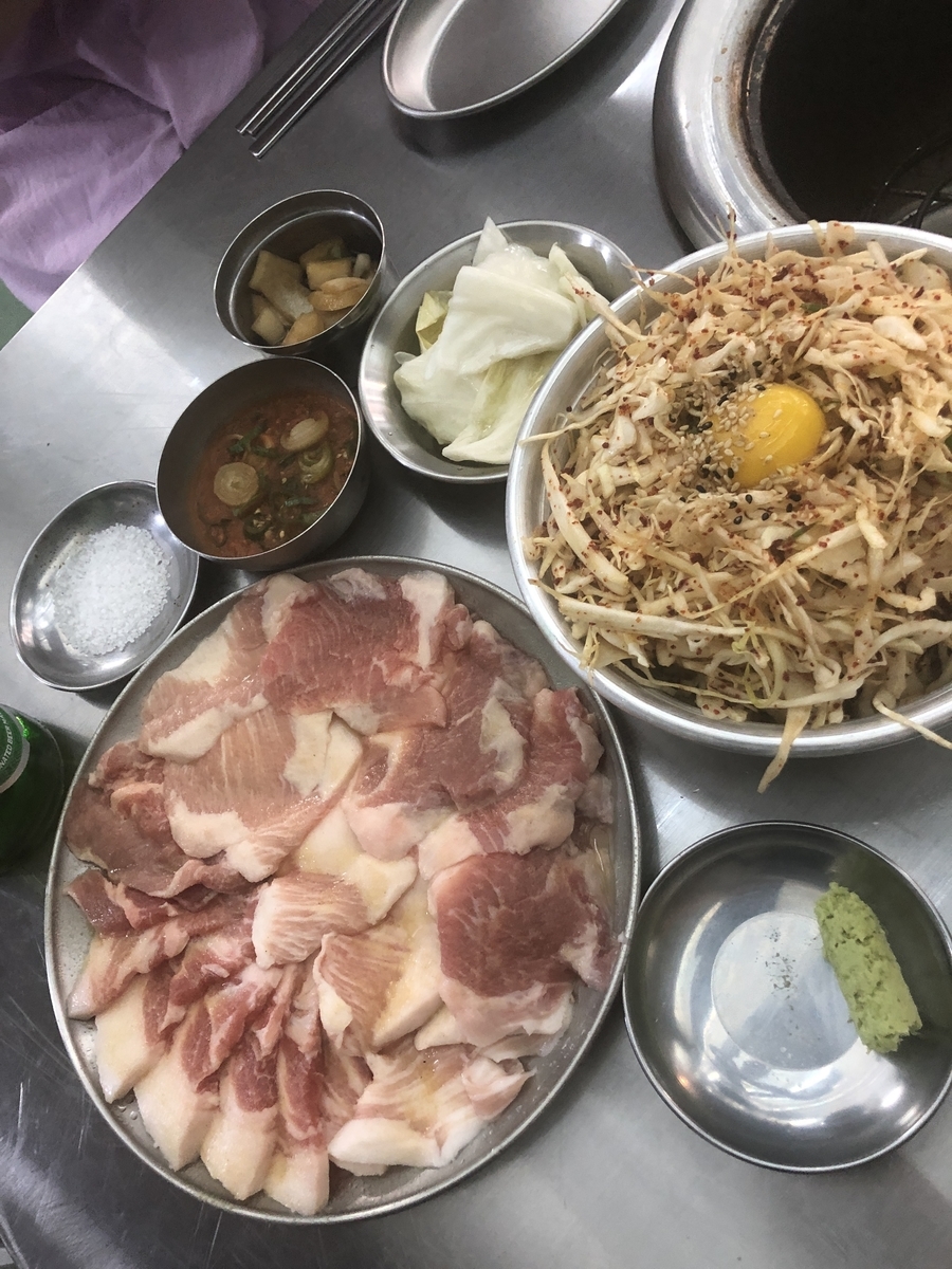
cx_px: 476
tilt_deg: -63.1
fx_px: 1027
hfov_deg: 49.7
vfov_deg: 63.4
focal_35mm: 28
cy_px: 634
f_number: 1.8
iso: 64
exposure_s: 1/15
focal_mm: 4
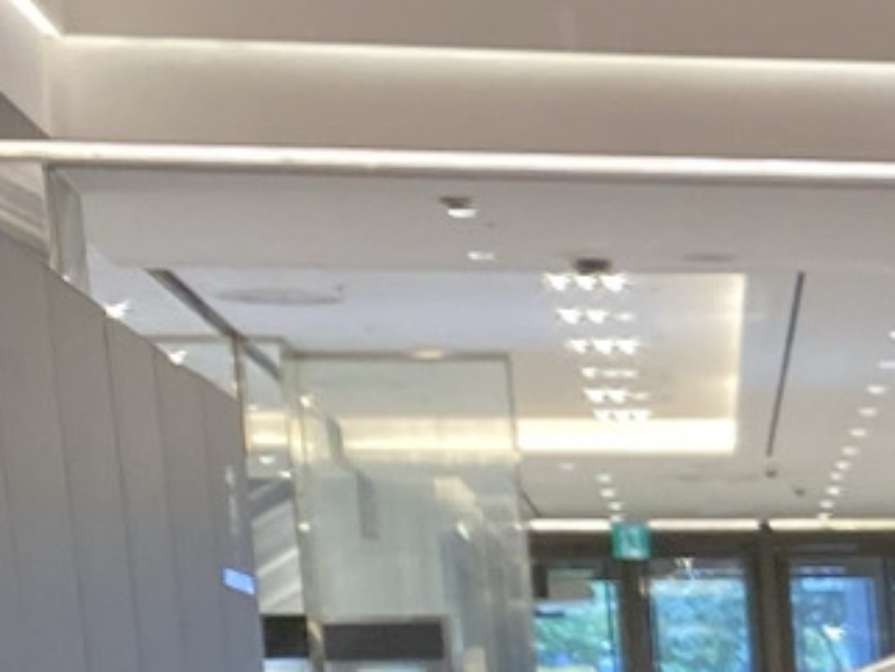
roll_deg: +1.3
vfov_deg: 8.7
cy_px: 1277
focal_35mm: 162
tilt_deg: -7.9
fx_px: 4190
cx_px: 2468
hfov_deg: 9.9
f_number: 1.8
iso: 100
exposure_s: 1/120
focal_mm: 4.25
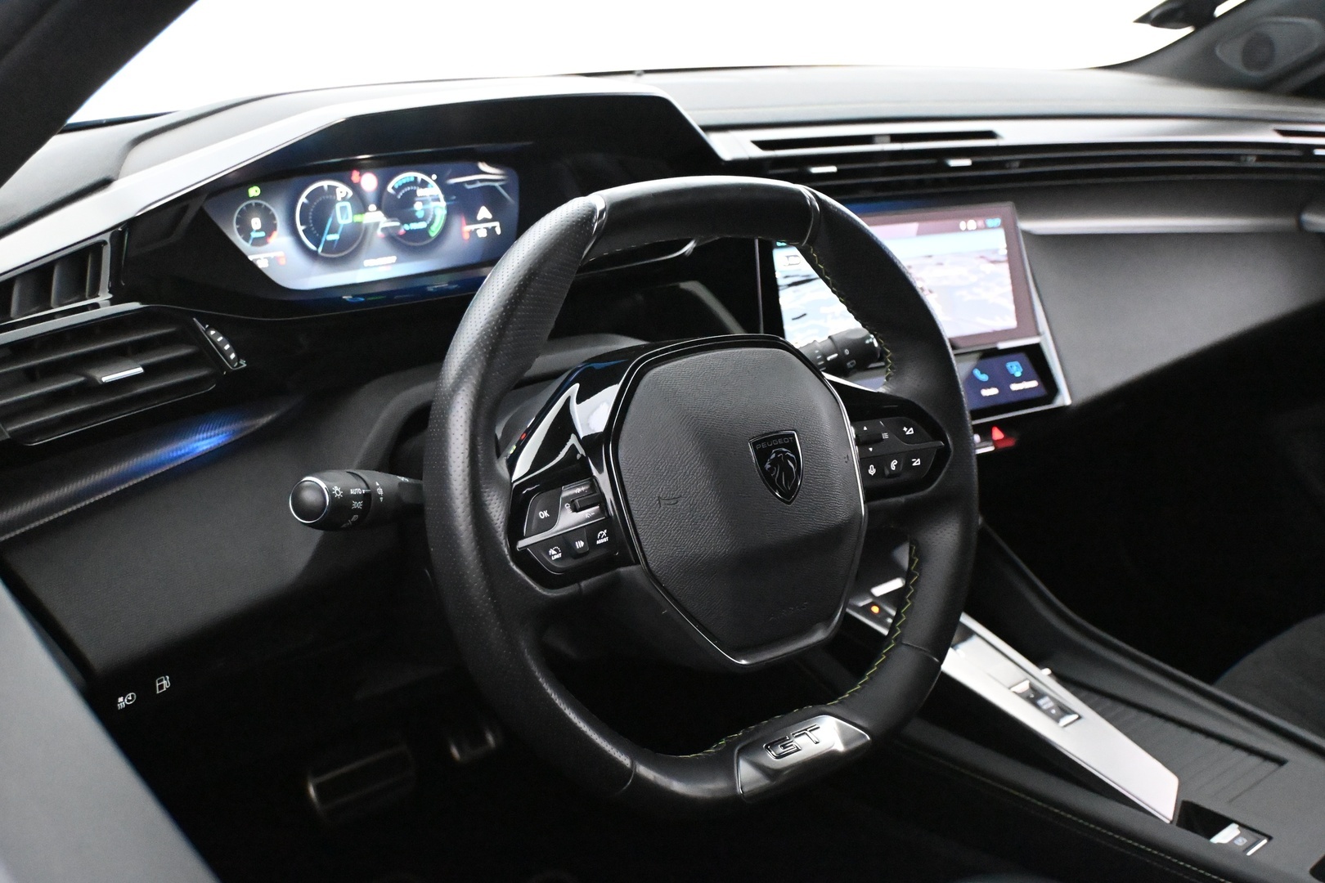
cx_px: 662
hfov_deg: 52.2
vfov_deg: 36.2
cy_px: 442
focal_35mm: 37
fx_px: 1352
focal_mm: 24.5
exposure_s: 1/60
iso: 12800
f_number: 4.2
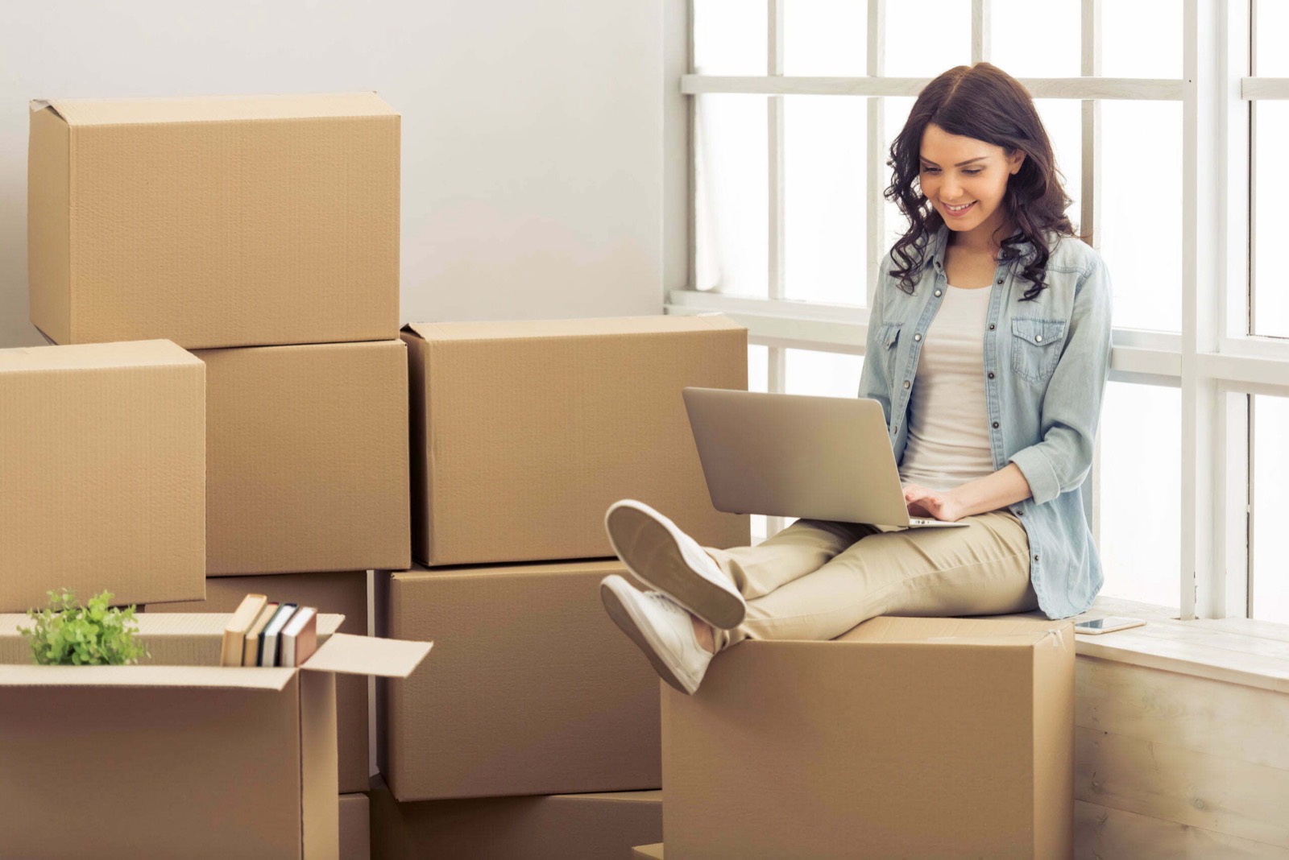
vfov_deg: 11.4
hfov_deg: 17.1
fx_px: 4298
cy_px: 430
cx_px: 644
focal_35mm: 120
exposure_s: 1/160
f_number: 2.8
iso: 400
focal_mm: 120
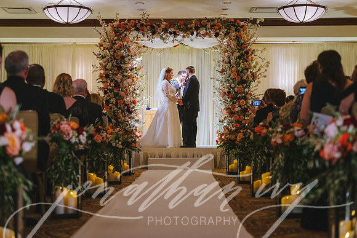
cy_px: 119
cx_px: 178
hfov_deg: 28.8
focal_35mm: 70
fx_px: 695
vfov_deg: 19.5
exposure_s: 1/125
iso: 2000
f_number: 2.8
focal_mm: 70
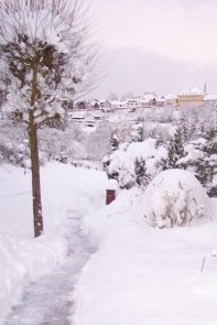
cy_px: 161
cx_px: 189
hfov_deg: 24.1
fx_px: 497
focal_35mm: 55
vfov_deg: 36.2
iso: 140
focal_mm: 8
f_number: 2.8
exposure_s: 1/45
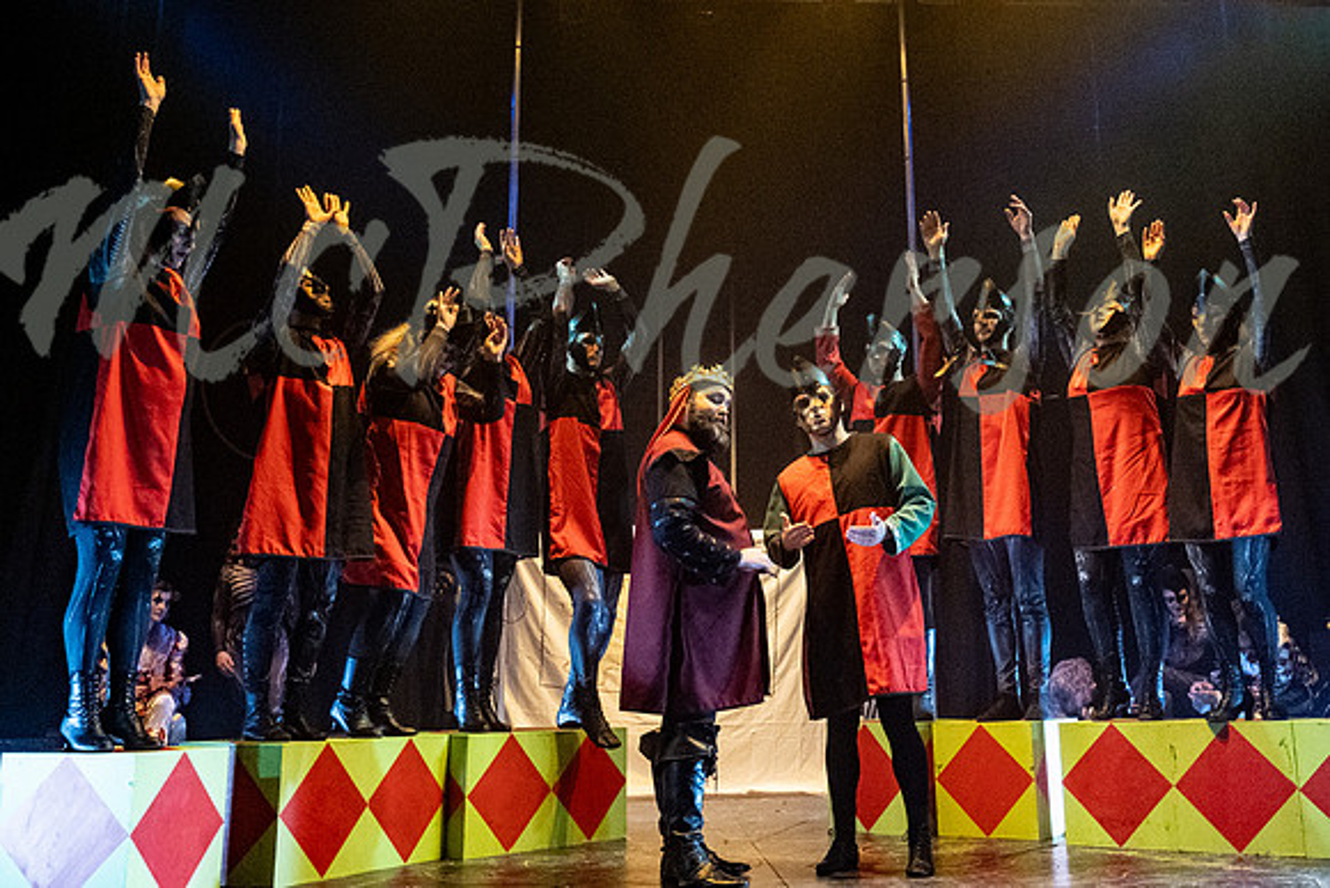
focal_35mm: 38
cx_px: 764
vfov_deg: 35.3
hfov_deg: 51.0
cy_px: 340
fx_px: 1389
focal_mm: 19.4
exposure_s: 1/250
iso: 3200
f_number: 2.8
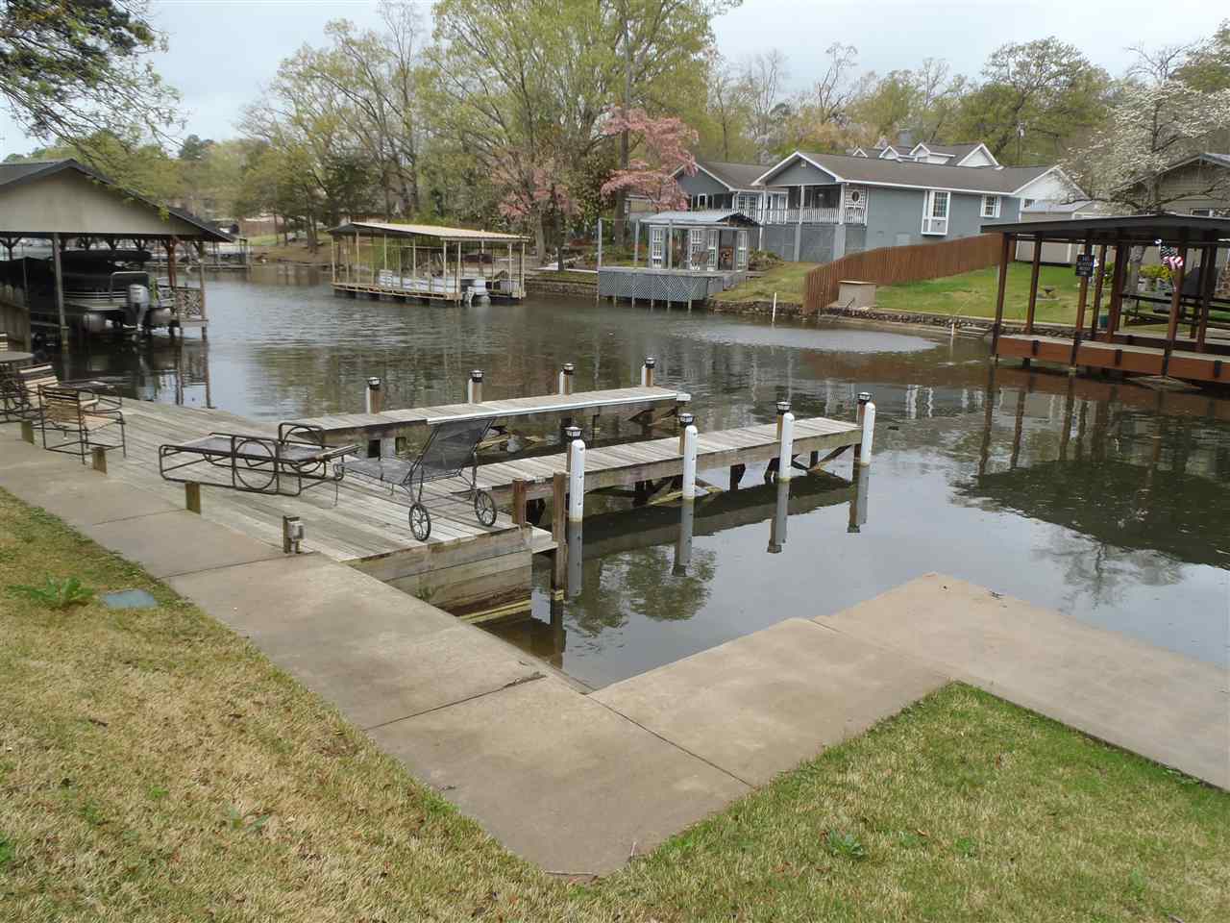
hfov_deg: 63.4
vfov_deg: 49.7
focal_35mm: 28
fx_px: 995
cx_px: 615
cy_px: 462
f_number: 3.9
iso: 80
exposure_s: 1/160
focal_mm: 5
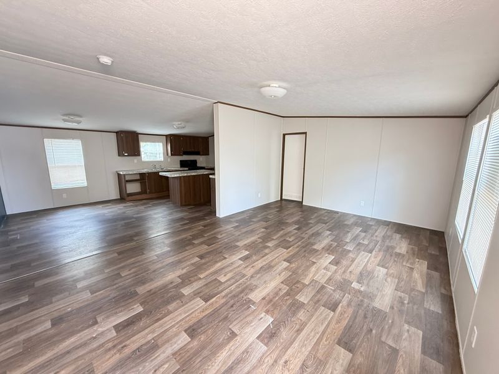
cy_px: 187
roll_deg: -0.8
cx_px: 250
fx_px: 202
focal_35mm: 14
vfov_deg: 85.7
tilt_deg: -8.7
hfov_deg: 102.1
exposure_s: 1/60
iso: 400
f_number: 2.2
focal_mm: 2.22
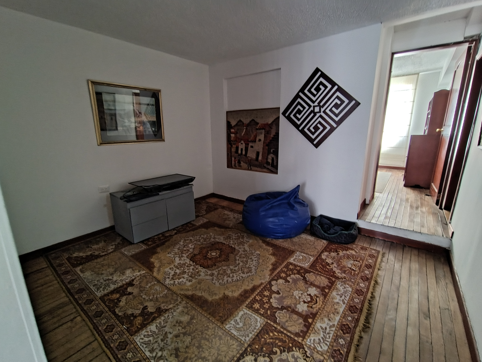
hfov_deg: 94.5
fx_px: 223
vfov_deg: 78.1
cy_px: 181
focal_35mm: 16
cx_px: 241
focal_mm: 1.66
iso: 806
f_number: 2.2
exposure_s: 1/20
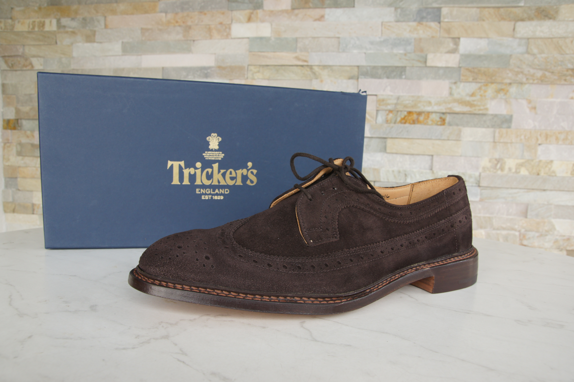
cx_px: 287
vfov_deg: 50.4
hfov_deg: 70.5
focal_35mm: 26
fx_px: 406
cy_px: 191
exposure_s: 1/80
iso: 200
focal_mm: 17
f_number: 8
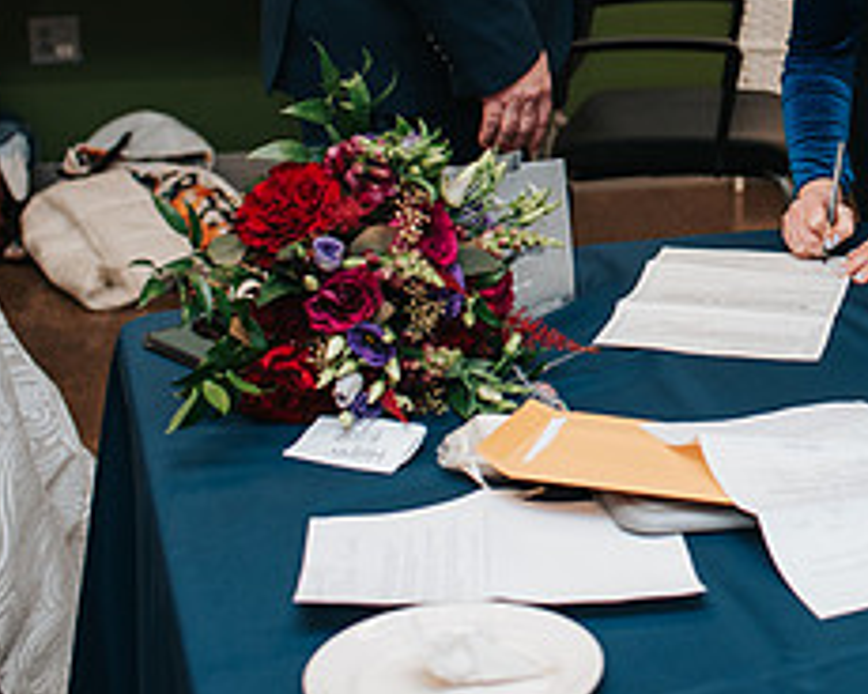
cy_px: 77
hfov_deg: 22.0
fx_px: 2132
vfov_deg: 18.2
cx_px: 913
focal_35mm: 83
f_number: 2.8
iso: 800
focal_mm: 35
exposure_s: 1/200
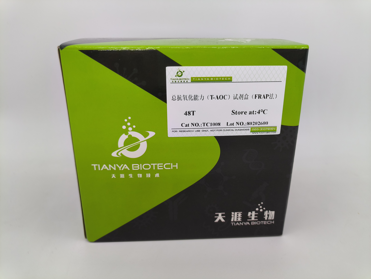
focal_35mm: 23
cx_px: 186
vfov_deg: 58.9
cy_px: 140
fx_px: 247
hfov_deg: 73.9
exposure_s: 1/100
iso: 57
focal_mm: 4.69
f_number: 1.79
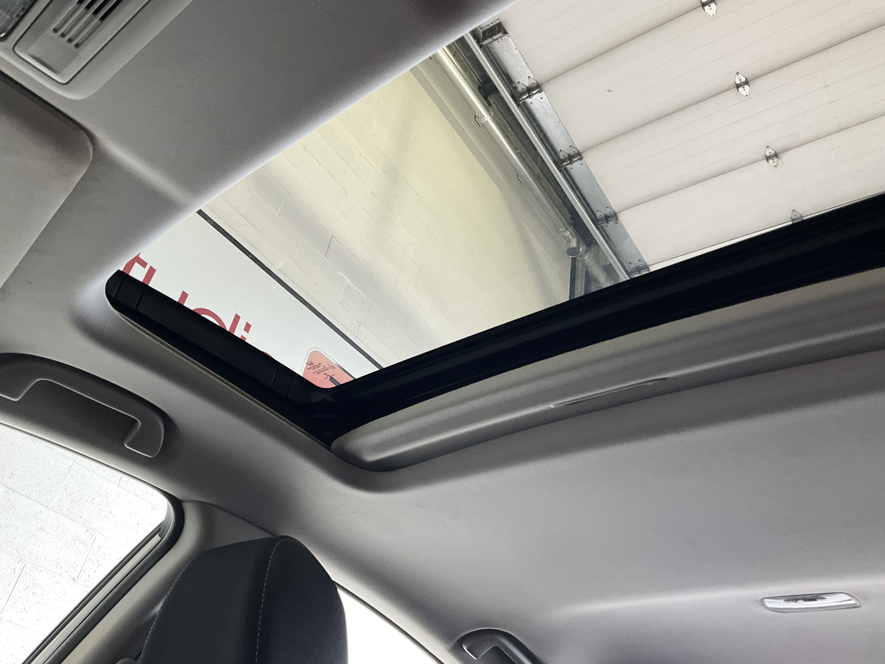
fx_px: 741
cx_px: 442
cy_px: 332
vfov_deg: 48.2
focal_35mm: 29
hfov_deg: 61.7
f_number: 1.8
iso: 80
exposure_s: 1/60
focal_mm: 3
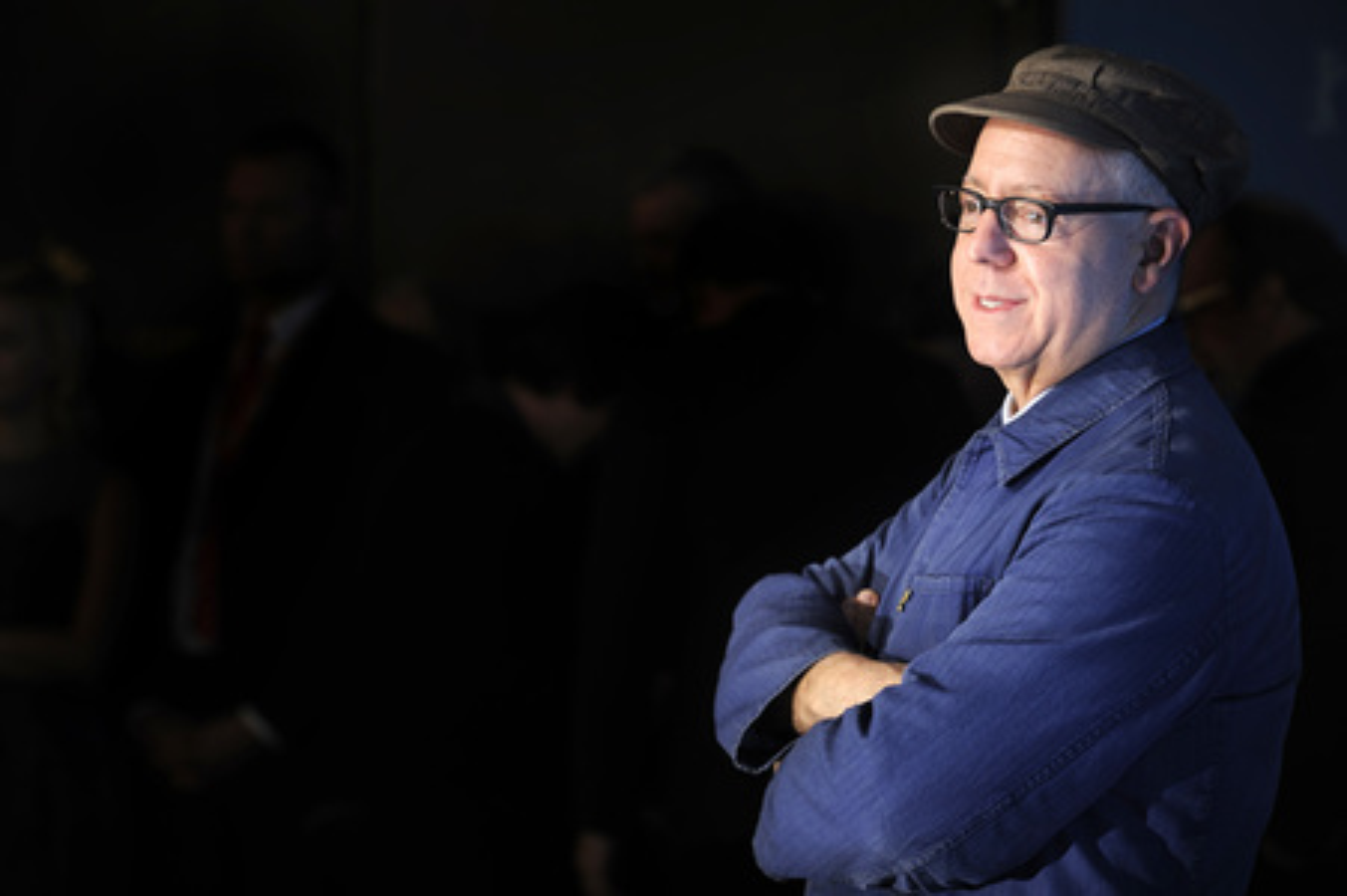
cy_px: 448
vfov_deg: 9.4
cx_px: 674
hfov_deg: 14.2
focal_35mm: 145
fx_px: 5421
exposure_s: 1/320
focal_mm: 145
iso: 200
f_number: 5
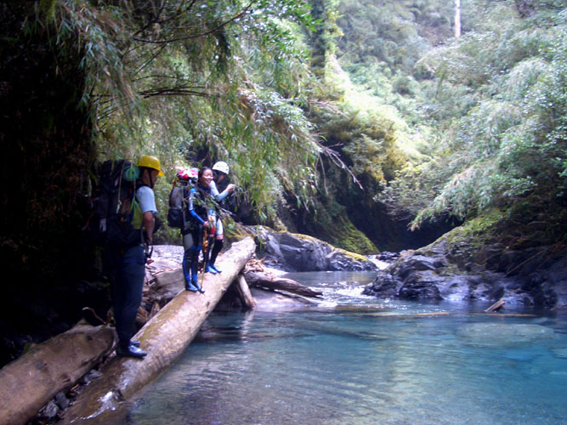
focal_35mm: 42
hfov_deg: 44.8
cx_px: 273
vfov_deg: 34.3
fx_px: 688
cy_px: 227
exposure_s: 1/30
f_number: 2.6
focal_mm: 5.8
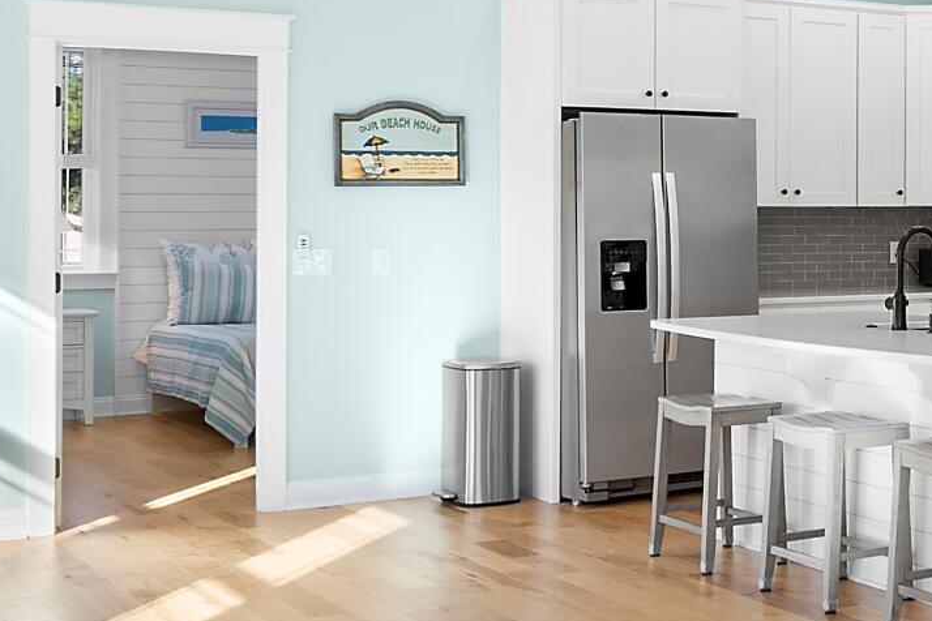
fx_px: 1631
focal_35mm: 63
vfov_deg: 21.6
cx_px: 1102
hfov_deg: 28.1
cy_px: 265
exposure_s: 1/25
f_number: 4.5
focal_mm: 10
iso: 100
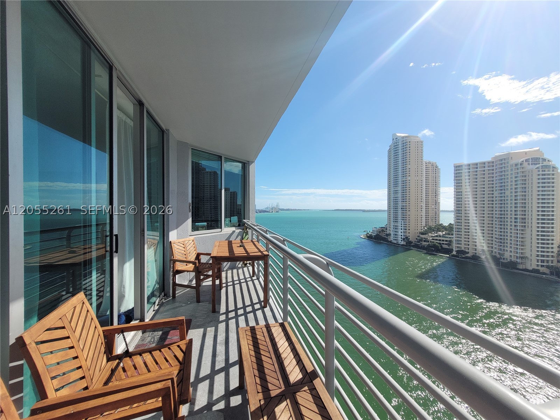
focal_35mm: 13
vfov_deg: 89.9
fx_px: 210
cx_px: 280
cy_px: 210
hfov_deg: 106.2
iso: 40
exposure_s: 1/2049
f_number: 2.2
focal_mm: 1.74
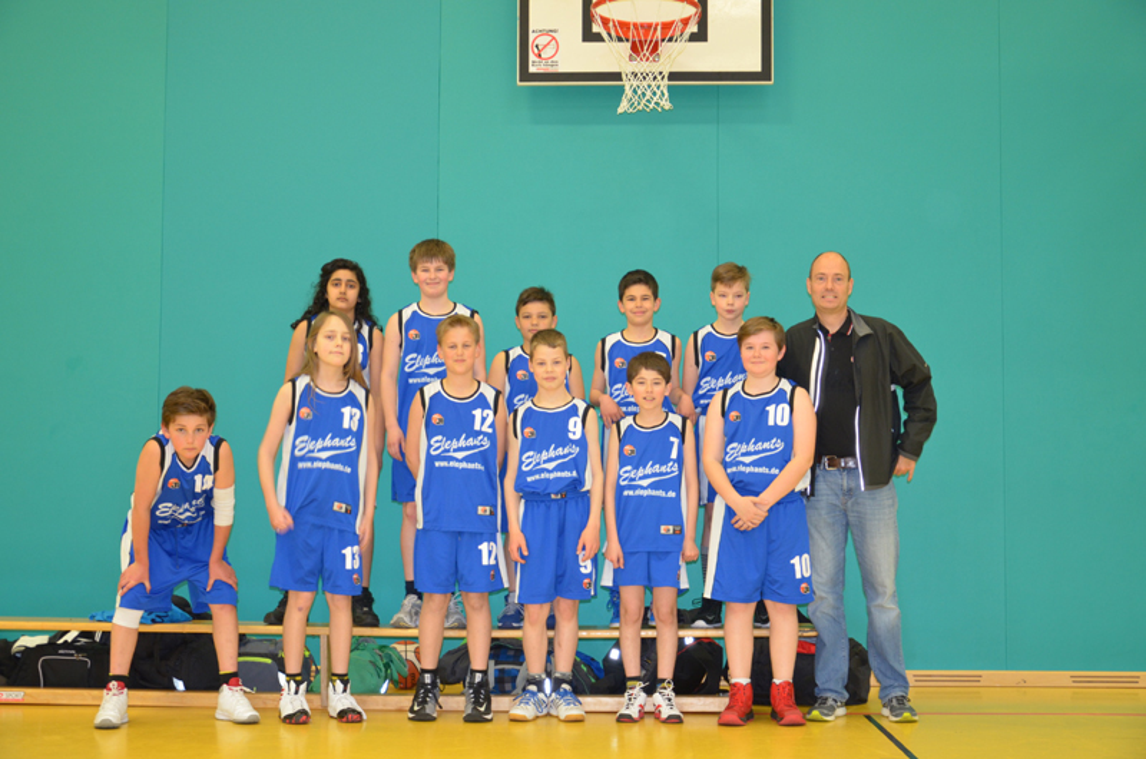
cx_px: 573
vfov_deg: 25.6
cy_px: 380
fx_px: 1668
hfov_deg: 37.9
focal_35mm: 52
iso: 640
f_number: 4.5
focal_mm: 35
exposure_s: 1/30
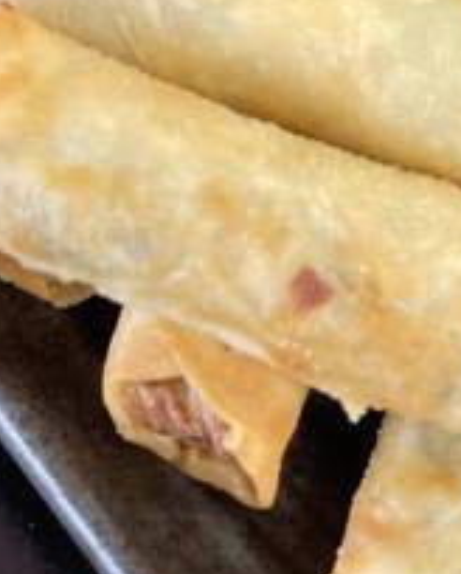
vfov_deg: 19.5
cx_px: 98
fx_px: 1547
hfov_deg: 16.8
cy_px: -156
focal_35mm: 91
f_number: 1.6
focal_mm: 5.1
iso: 80
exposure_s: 1/50
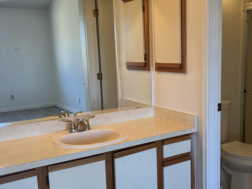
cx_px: 163
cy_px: 108
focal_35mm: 41
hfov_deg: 45.2
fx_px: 299
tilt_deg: -9.5
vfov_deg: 35.1
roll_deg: +1.8
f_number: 1.5
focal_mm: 5.7
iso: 80
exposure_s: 1/120
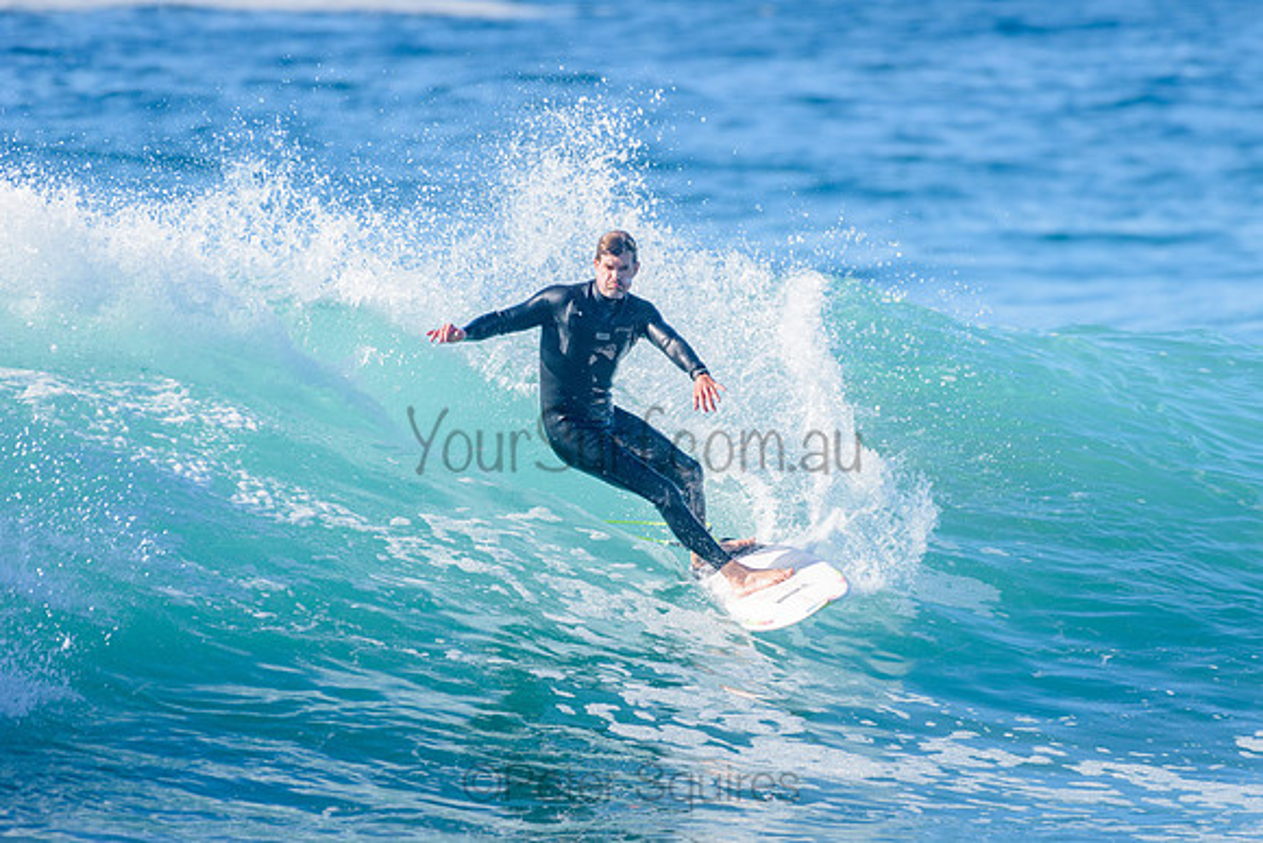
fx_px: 21503
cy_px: 350
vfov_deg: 2.2
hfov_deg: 3.4
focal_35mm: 613
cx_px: 774
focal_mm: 500
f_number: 5.6
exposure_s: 1/2000
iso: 320
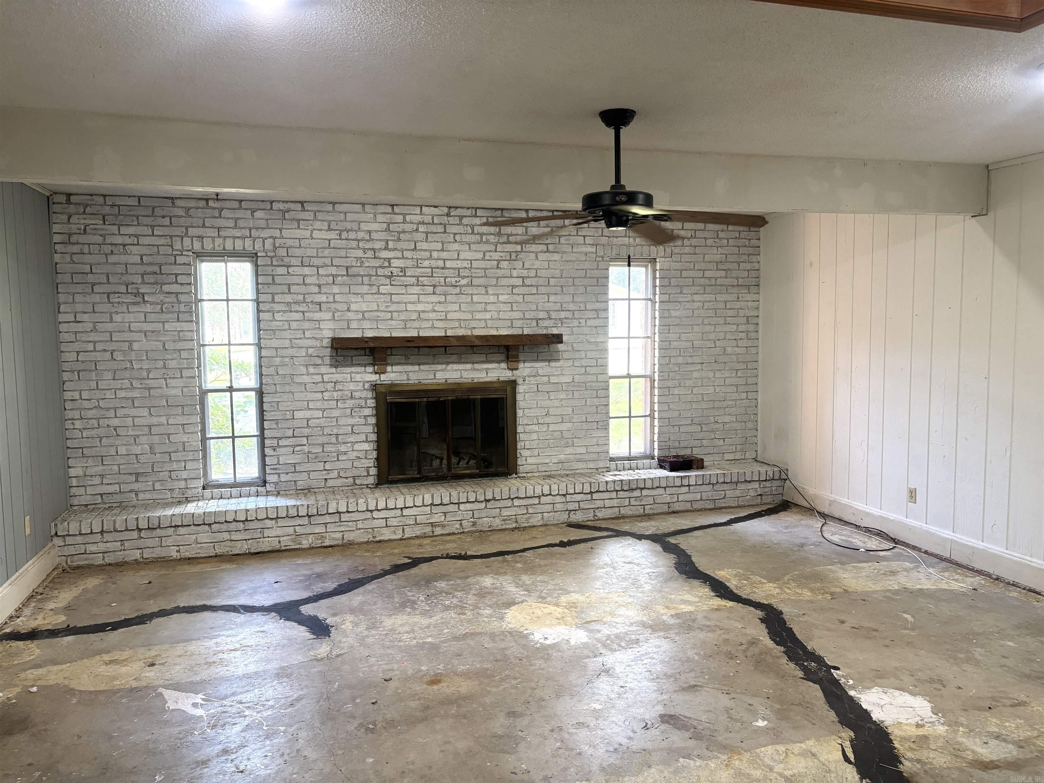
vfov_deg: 53.1
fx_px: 784
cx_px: 522
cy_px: 392
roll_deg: +0.1
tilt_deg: -4.9
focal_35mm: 26
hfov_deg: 67.3
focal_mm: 5.96
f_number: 1.6
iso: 160
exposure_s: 1/60
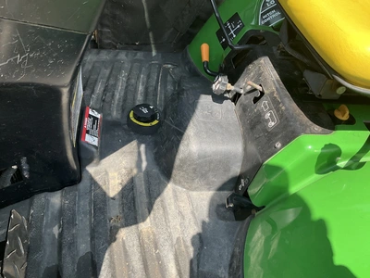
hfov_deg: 61.7
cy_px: 139
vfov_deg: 48.2
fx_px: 310
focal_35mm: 29
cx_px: 185
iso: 25
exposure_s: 1/342
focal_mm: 3
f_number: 1.8
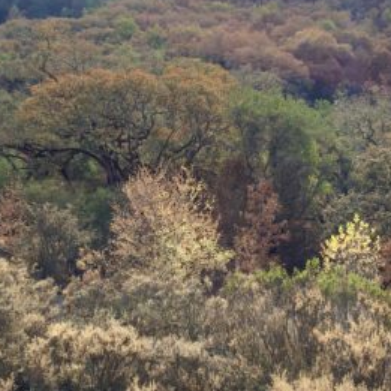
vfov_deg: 29.1
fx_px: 754
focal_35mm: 59
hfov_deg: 29.0
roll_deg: +1.0
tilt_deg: -0.5
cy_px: 177
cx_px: 247
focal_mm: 4.15
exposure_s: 1/444
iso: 25
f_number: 2.2
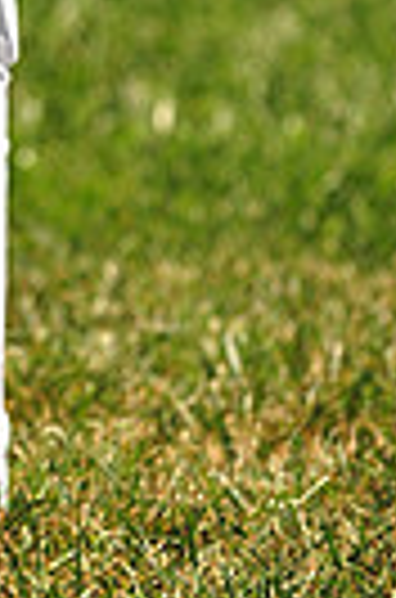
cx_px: -328
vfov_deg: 2.9
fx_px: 11593
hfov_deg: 2.0
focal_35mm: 699
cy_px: -432
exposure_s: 1/640
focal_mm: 160
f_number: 4.5
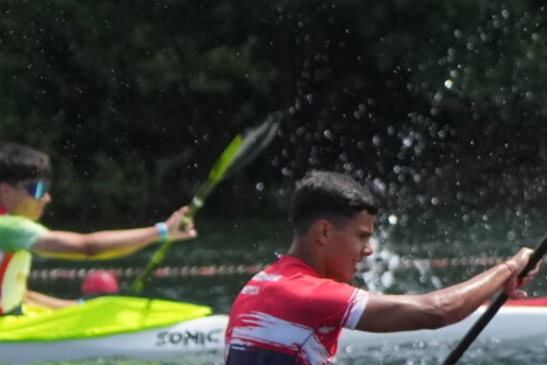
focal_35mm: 1487
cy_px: 262
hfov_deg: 1.4
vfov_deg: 0.9
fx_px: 22592
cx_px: 1182
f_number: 6.3
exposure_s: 1/2000
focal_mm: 200
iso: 800
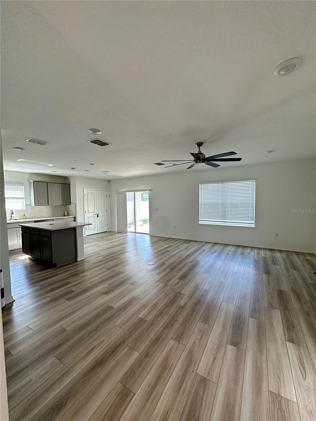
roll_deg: +0.3
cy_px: 210
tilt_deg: -2.9
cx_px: 158
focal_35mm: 14
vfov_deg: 102.1
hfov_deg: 85.7
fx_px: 170
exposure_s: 1/120
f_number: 2.2
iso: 250
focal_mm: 2.22
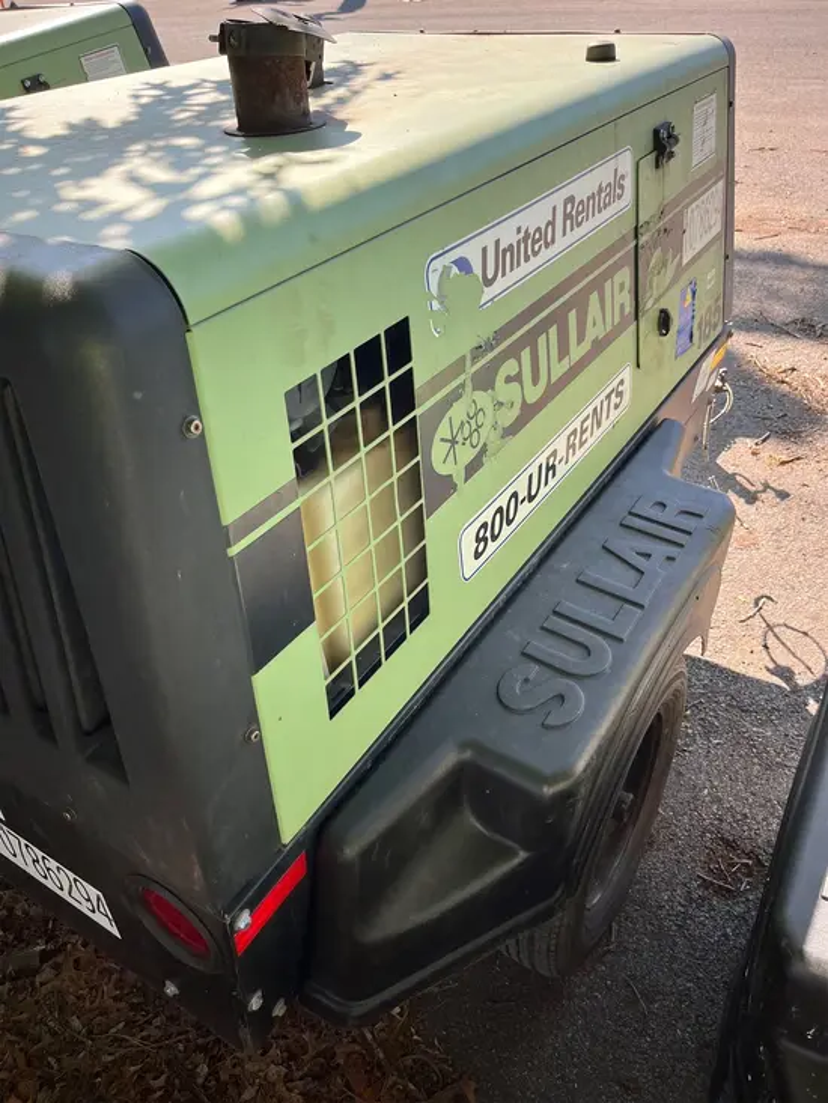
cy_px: 552
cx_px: 414
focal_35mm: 26
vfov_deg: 67.3
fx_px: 829
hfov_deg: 53.1
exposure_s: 1/442
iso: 50
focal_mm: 5.1
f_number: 1.6
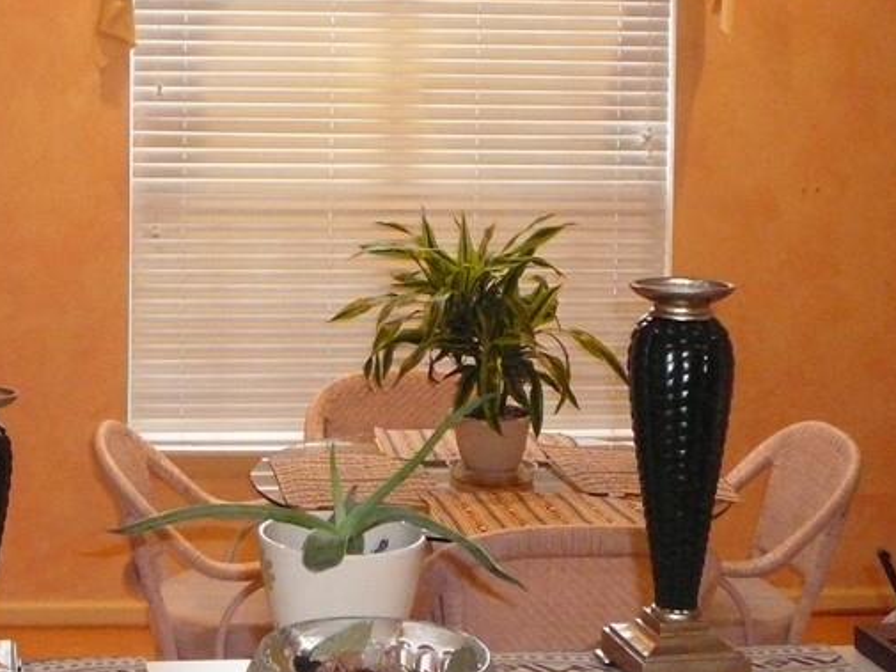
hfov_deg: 26.9
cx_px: 177
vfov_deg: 20.4
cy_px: 96
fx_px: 1838
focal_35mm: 71
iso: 400
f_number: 2.8
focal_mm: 5.2
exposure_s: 1/40
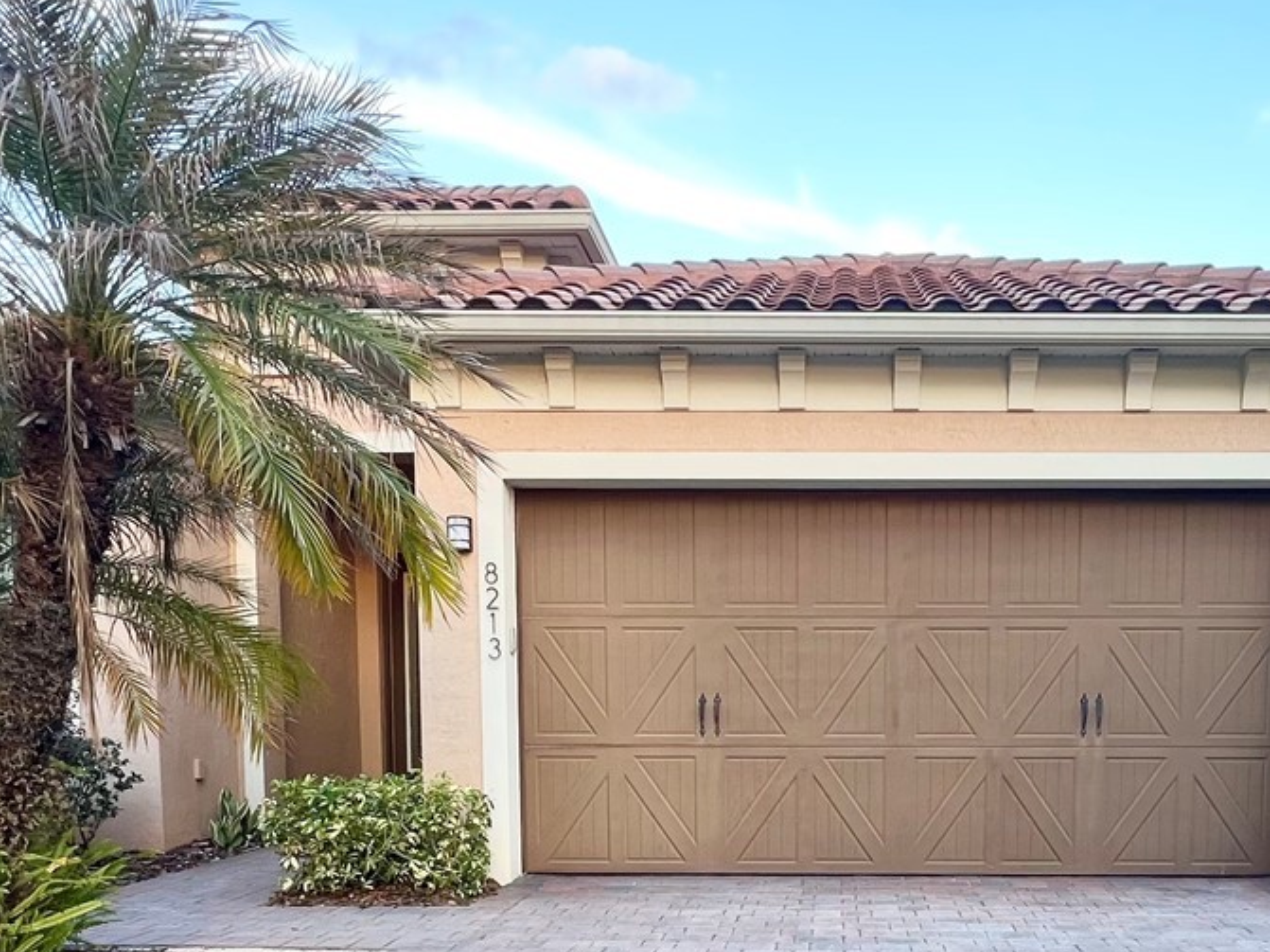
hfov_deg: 57.4
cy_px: 825
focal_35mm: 31
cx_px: 816
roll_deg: -0.1
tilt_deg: -5.9
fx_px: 1137
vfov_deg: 42.3
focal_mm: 1.57
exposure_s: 1/99
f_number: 1.8
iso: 64
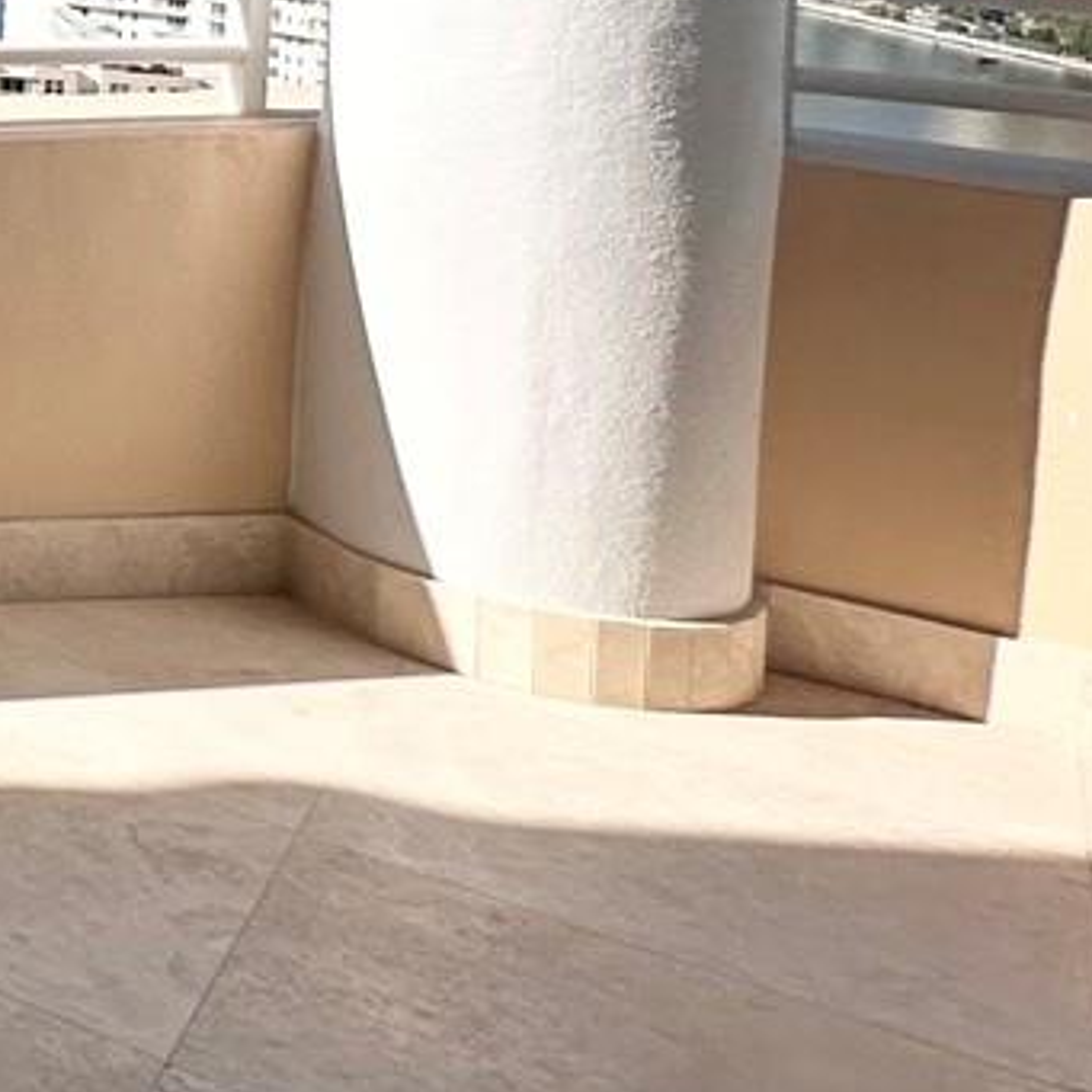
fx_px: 2070
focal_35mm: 58
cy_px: -227
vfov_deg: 26.2
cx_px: -1399
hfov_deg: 16.2
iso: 50
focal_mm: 2.22
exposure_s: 1/2817
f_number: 2.2
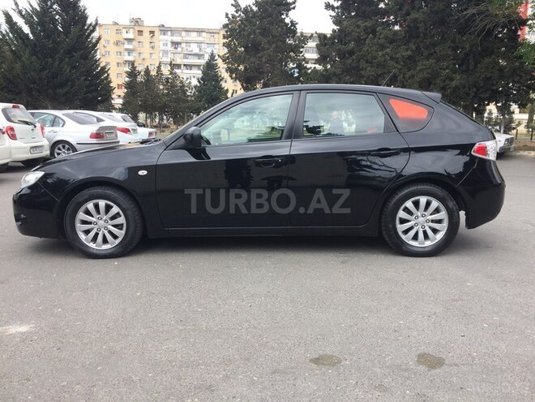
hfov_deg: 61.7
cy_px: 201
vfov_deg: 48.2
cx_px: 268
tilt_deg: -11.5
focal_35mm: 29
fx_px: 448
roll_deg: -2.0
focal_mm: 4.15
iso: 32
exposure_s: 1/622
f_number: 2.2
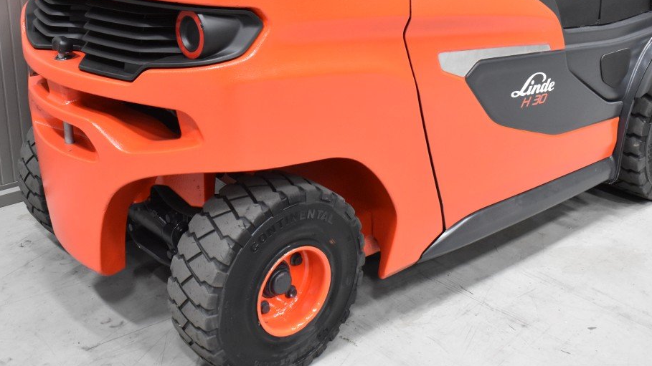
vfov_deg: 25.0
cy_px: 128
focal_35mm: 48
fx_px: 824
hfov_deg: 42.8
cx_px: 245
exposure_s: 1/25
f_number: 5
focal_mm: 23
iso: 1600
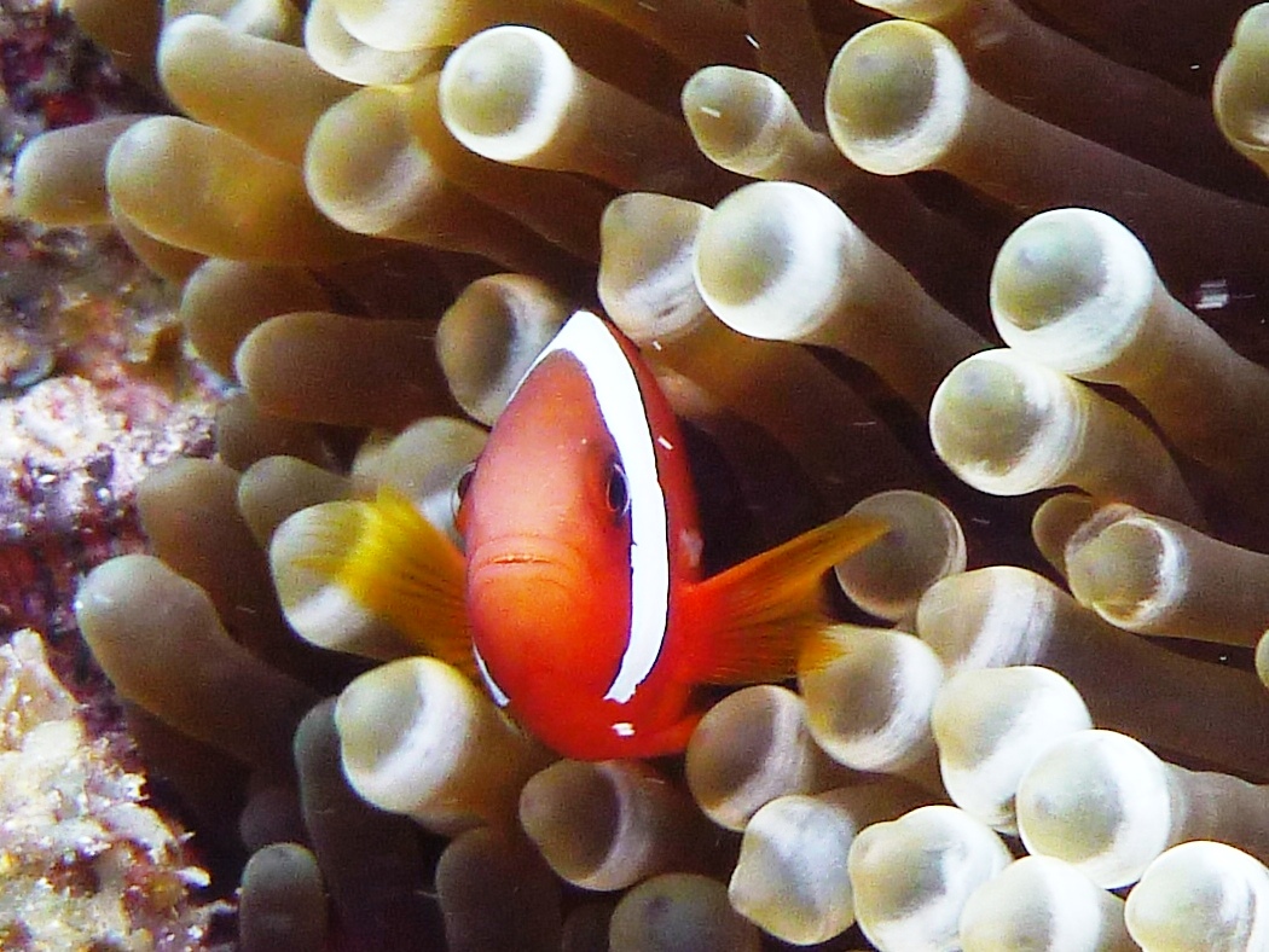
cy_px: 476
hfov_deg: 63.4
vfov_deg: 49.8
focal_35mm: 28
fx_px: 1027
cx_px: 634
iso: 100
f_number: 3.3
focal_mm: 4.9
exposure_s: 1/100
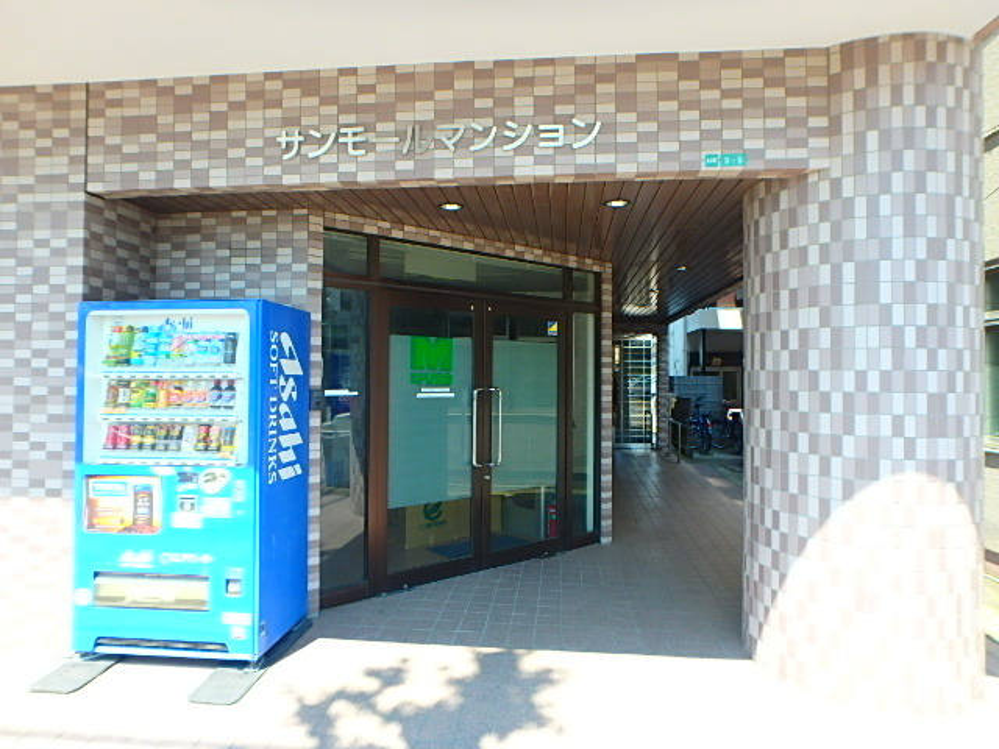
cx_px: 500
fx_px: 606
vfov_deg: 63.4
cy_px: 374
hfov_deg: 79.0
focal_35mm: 21
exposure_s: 1/250
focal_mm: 3.7
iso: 125
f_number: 3.5
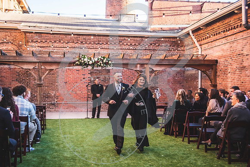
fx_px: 346
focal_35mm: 50
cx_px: 122
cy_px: 84
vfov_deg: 27.1
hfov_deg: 39.7
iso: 100
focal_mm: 48
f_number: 2.8
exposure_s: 1/160
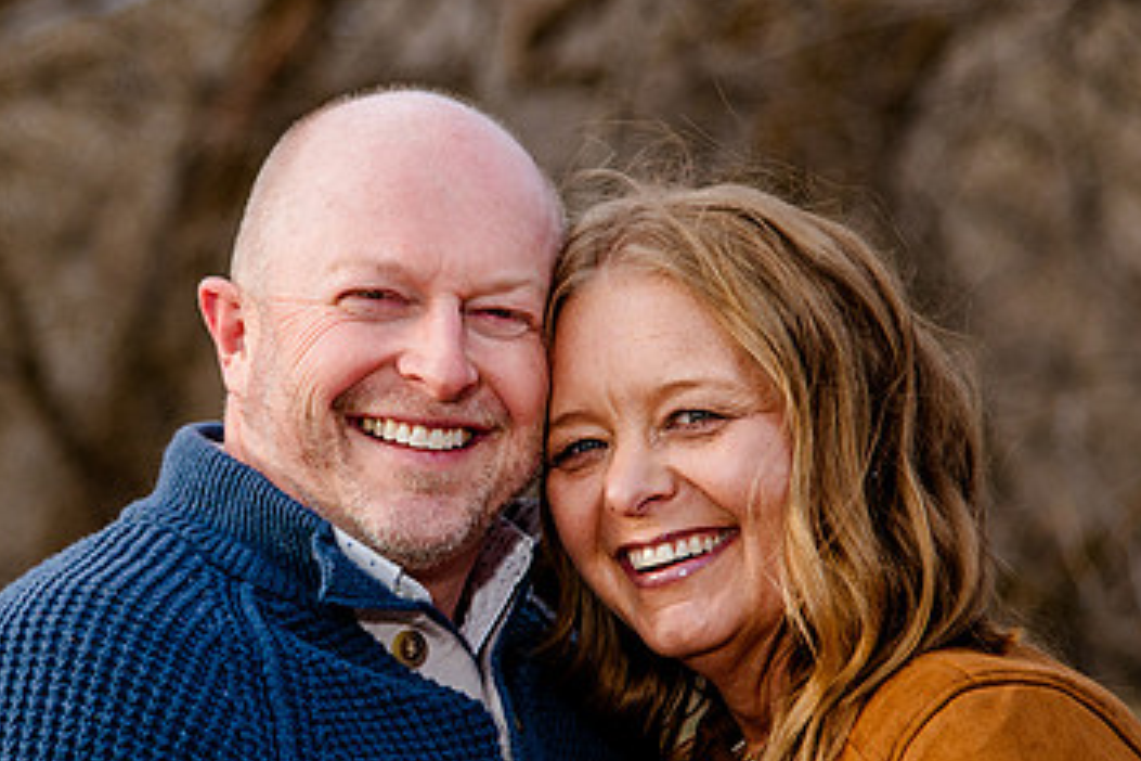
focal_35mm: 232
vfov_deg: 5.9
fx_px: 7353
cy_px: 467
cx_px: 293
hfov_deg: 8.9
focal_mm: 100
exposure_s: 1/160
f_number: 4.5
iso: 250
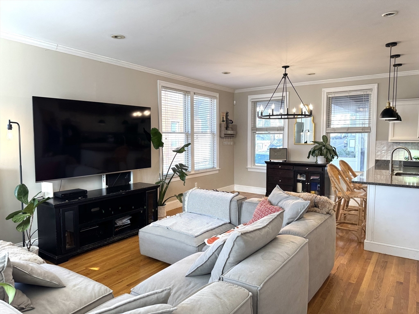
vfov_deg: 56.8
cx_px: 210
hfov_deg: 71.6
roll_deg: +0.0
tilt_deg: -4.8
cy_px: 157
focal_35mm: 24
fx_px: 291
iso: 80
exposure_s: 1/120
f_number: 1.78
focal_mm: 6.76
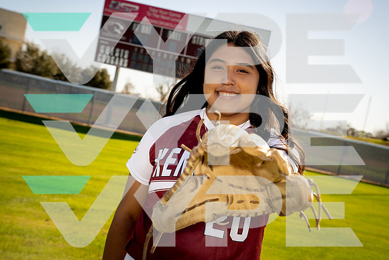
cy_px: 130
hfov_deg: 38.9
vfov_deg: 26.5
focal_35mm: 51
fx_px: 551
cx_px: 194
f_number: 7.1
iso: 100
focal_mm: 51
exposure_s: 1/250
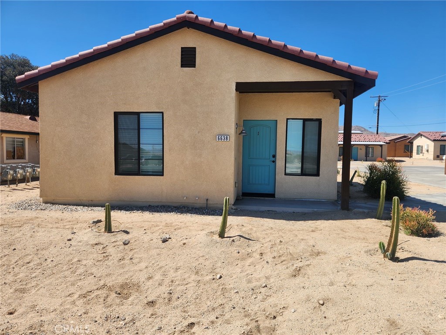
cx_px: 223
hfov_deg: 73.9
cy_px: 168
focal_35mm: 23
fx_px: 296
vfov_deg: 58.9
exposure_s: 1/1789
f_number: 1.8
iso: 20
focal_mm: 5.4
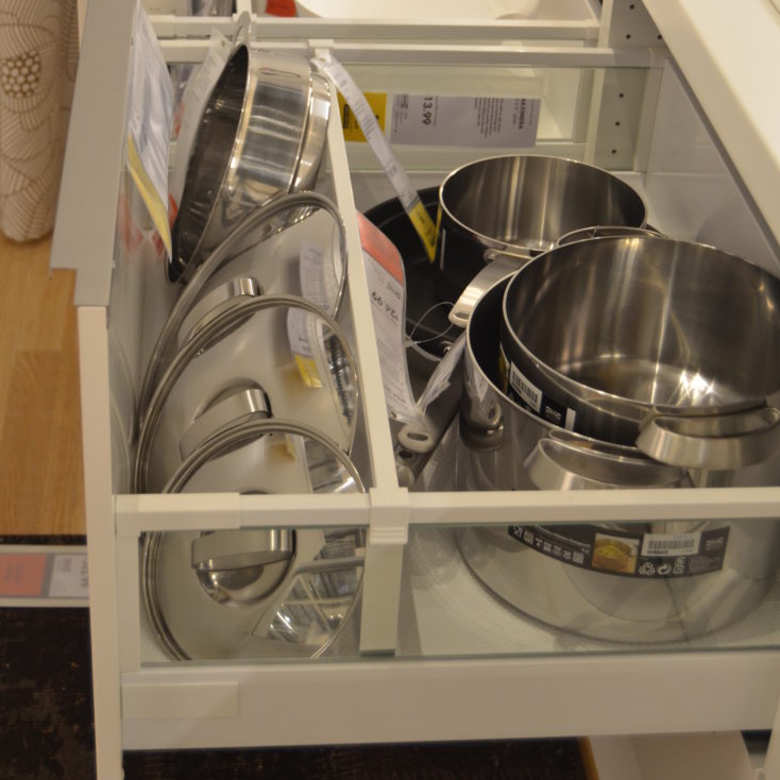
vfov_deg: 25.3
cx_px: 401
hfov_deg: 25.7
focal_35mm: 67
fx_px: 1708
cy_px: 173
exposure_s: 1/15
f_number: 4.5
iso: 500
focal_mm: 32
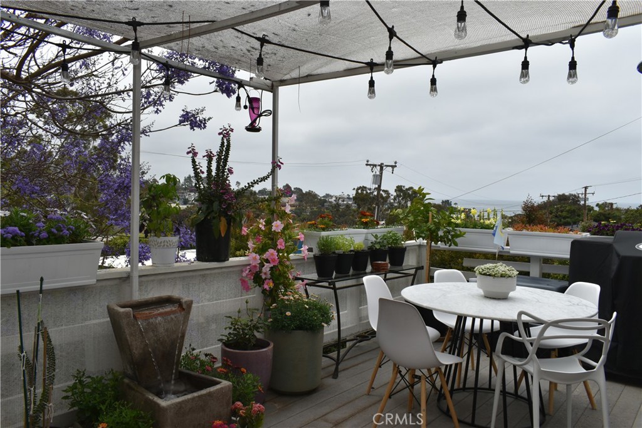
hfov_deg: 67.4
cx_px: 321
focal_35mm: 27
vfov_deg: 47.9
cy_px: 214
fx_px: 482
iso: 100
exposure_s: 1/200
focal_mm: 18
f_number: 11
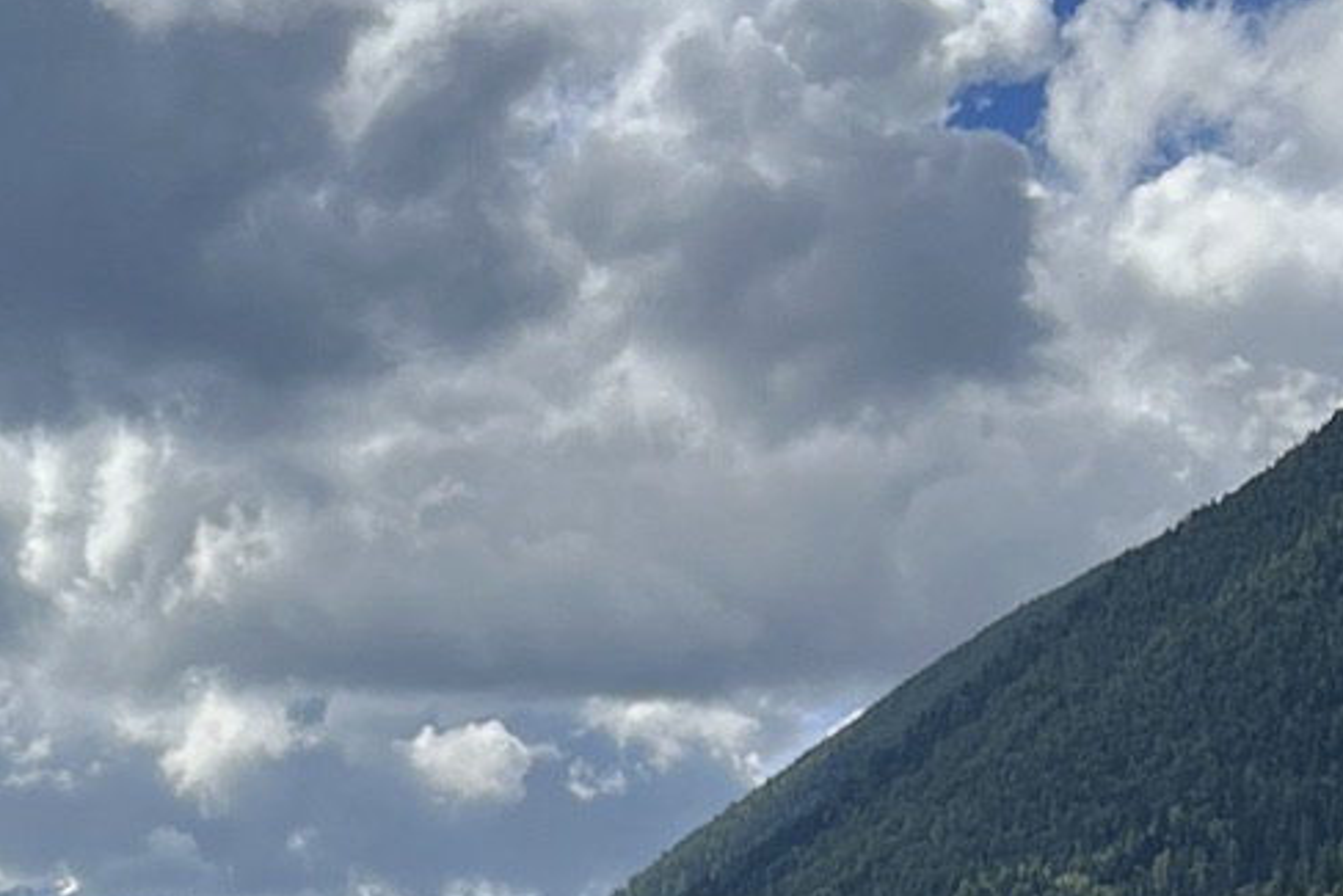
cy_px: 1594
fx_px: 4142
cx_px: -317
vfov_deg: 11.5
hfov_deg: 17.5
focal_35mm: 111
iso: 50
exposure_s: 1/5076
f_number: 1.5
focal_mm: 5.7
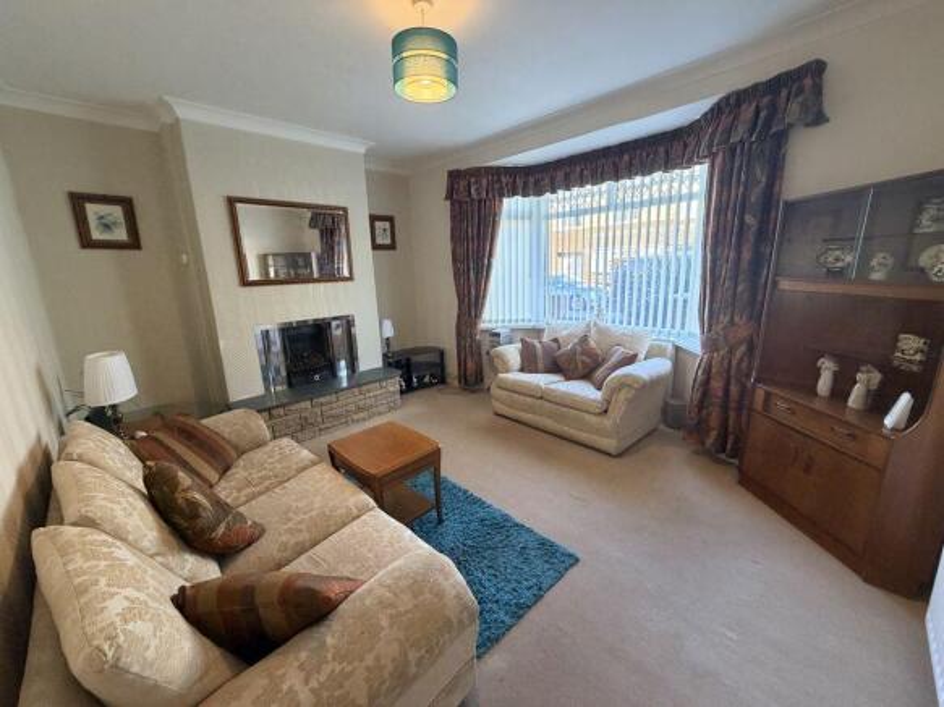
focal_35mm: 14
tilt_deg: -13.1
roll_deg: +2.6
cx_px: 472
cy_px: 354
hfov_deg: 102.1
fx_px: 382
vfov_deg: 85.7
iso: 320
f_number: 2.2
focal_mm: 2.22
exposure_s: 1/100
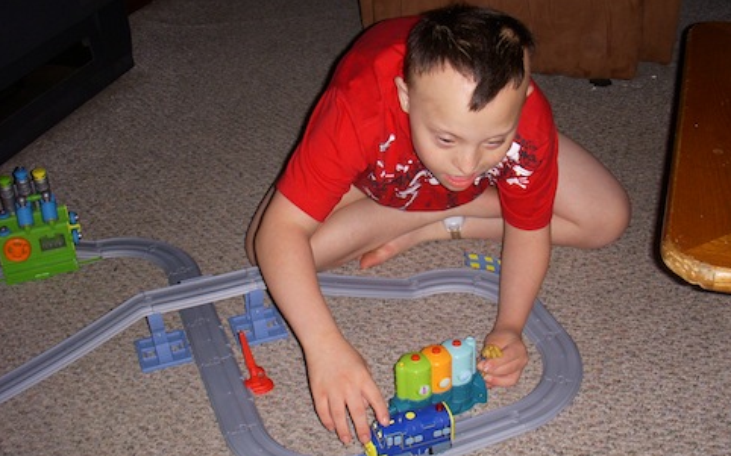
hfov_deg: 43.4
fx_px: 916
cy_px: 210
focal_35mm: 46
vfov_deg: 28.0
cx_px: 414
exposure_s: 1/30
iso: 100
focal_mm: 6.3
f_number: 3.3
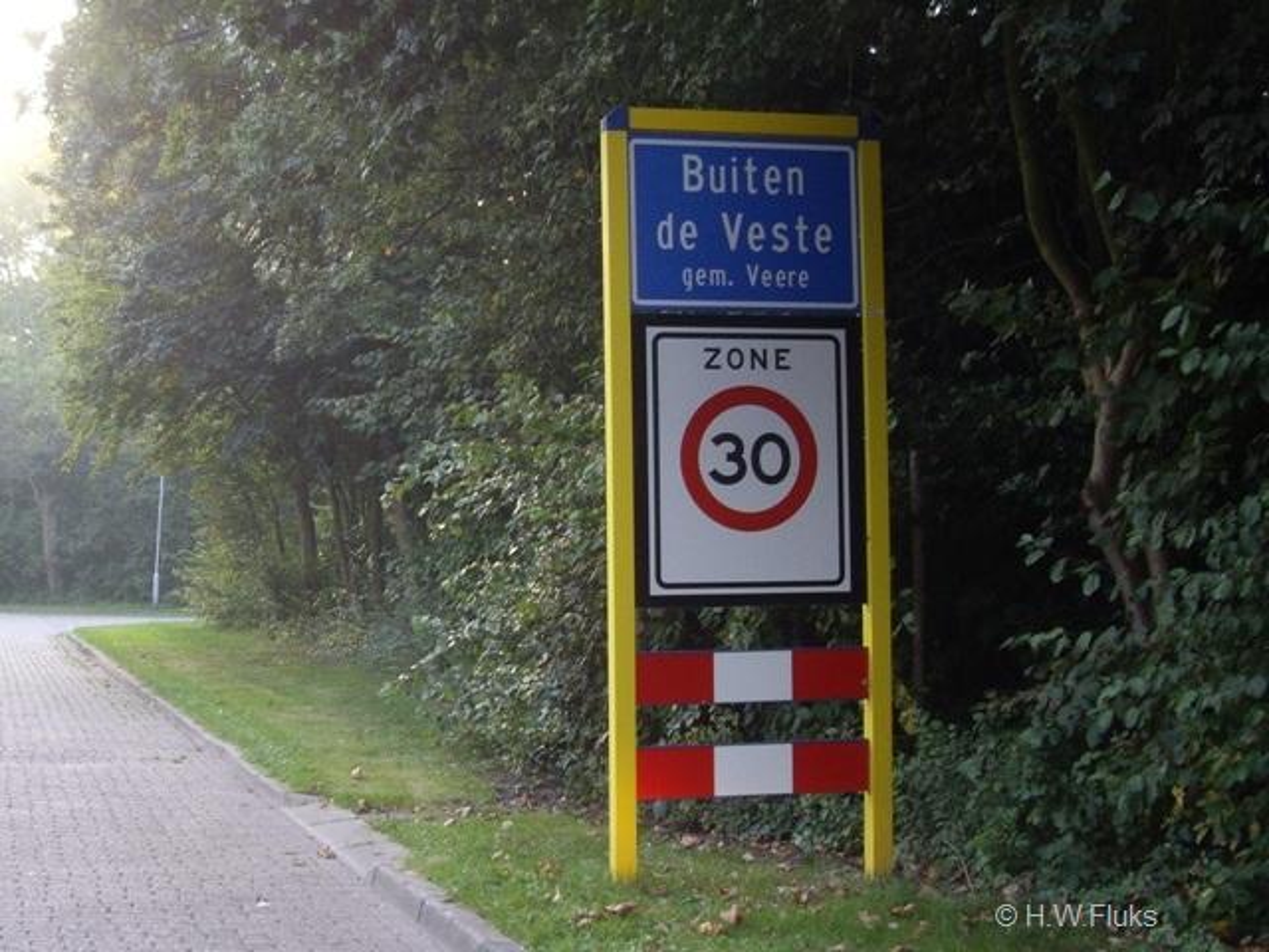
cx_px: 634
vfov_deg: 37.7
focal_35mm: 38
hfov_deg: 49.0
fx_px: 1393
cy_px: 476
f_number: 2.8
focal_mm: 7.9
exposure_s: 1/50
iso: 200
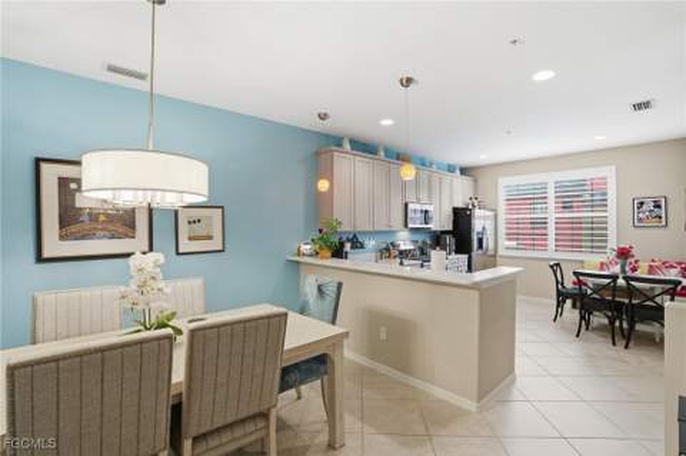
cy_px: 228
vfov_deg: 73.6
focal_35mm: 16
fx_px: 305
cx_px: 343
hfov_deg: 96.8
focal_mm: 16
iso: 200
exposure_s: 1/15
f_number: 9
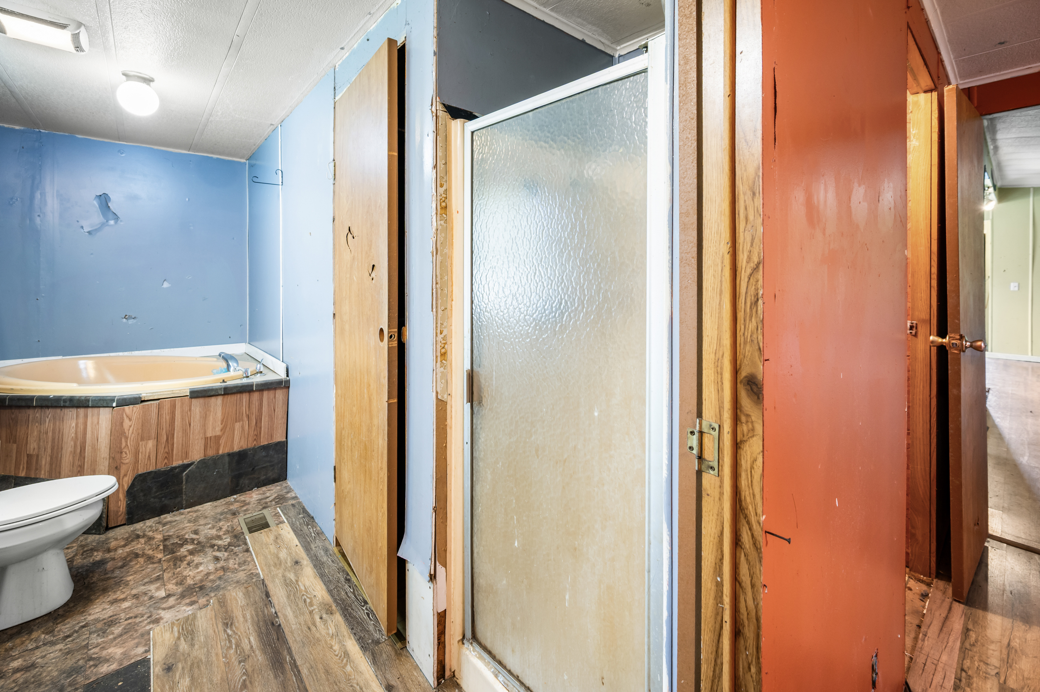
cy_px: 346
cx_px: 520
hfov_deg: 104.3
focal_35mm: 14
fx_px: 404
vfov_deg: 81.1
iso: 500
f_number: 6.3
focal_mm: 14
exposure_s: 1/2
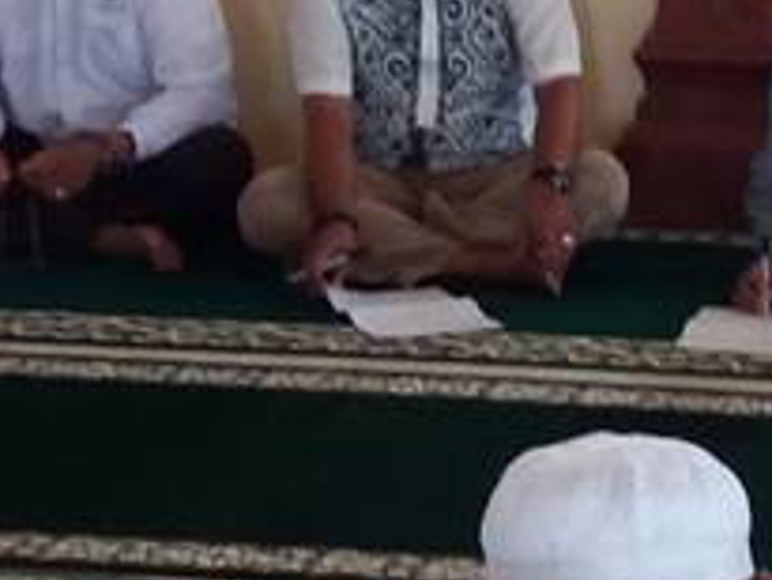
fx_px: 3660
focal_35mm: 164
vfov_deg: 9.0
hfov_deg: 12.0
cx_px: 659
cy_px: 38
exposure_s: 1/33
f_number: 1.9
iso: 100
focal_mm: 3.7
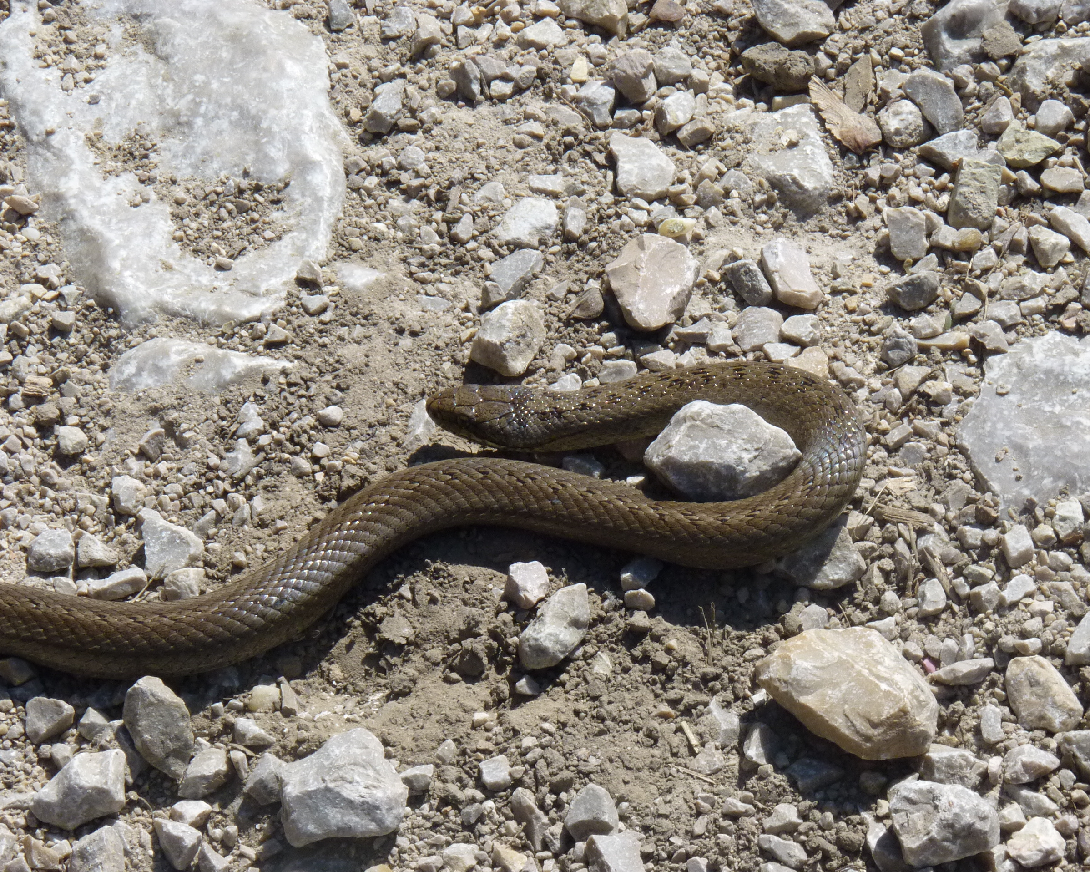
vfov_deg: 7.1
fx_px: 7031
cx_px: 535
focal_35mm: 218
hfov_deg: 8.9
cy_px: 436
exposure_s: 1/500
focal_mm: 37.1
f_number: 8
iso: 200
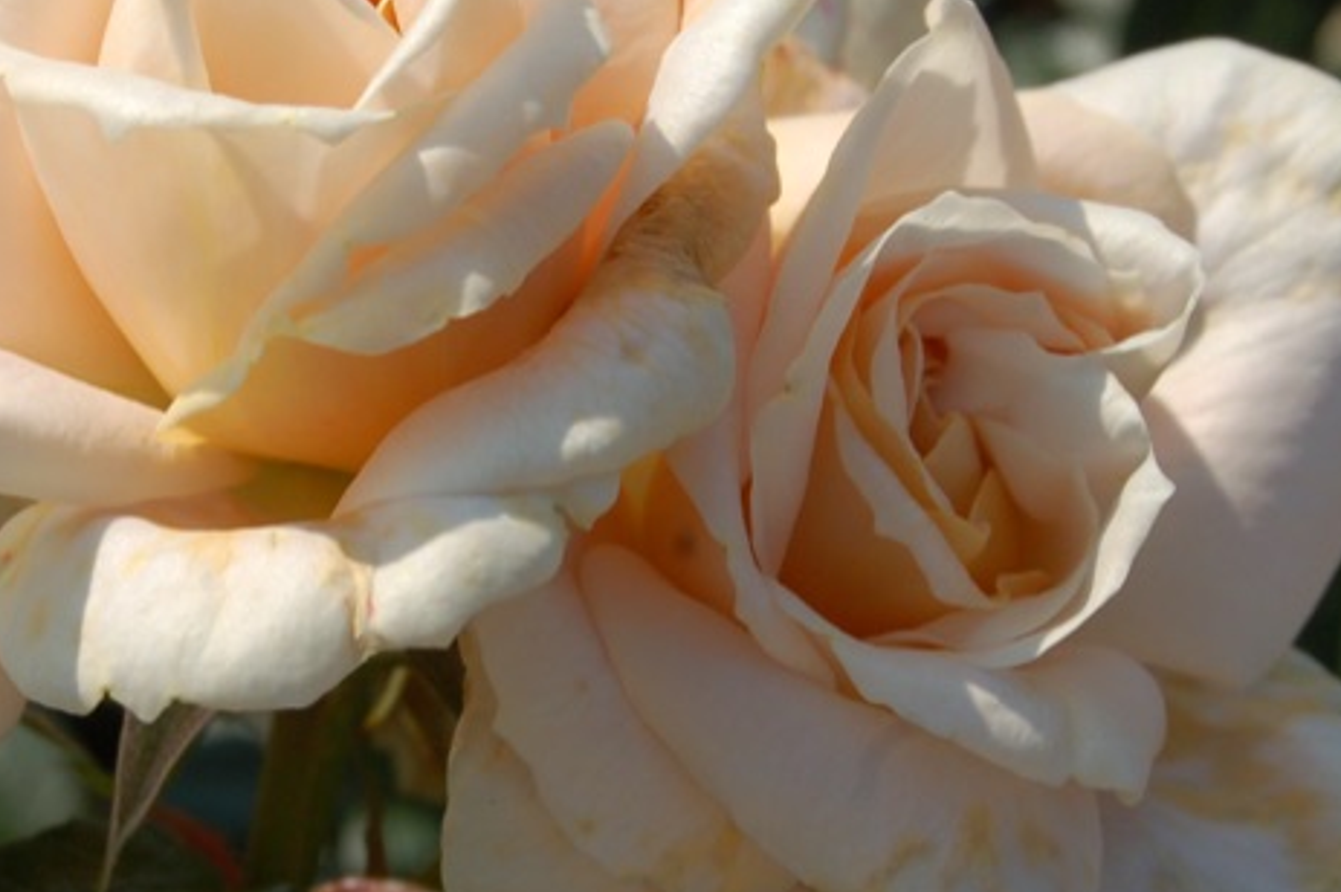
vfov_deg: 9.8
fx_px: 5211
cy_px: 481
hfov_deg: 14.6
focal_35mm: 140
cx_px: 394
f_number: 11
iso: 200
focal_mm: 48
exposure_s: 1/500
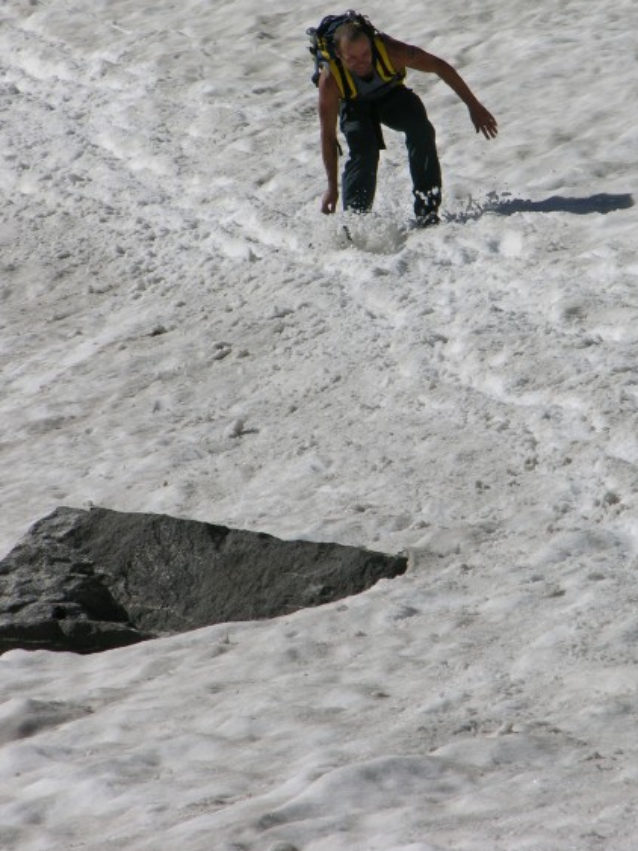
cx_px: 411
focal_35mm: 382
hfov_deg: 3.9
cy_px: 311
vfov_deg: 5.2
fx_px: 9391
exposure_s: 1/491
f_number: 7.4
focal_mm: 71.2
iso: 50
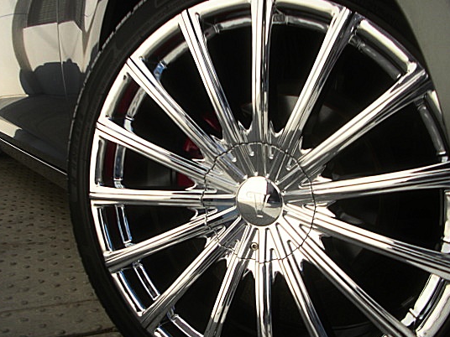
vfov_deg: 33.6
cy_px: 188
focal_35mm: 43
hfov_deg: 43.8
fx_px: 559
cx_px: 204
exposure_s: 1/500
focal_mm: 6.3
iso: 50
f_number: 2.8
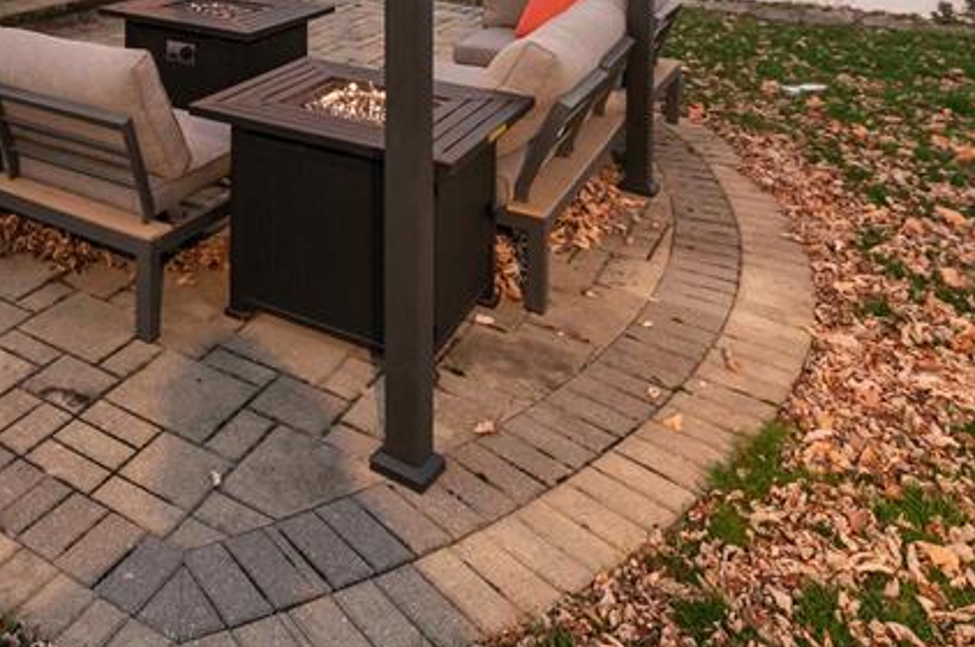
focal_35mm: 34
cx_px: 53
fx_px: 919
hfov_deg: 48.4
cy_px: -34
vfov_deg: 34.4
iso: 800
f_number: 4
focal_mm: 14
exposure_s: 1/60
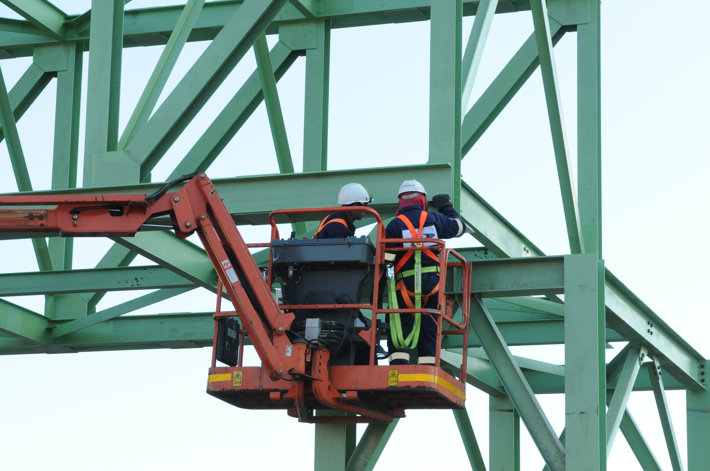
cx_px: 355
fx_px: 2068
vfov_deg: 13.0
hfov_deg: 19.5
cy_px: 236
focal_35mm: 105
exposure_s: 1/250
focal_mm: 70
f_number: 11
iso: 800
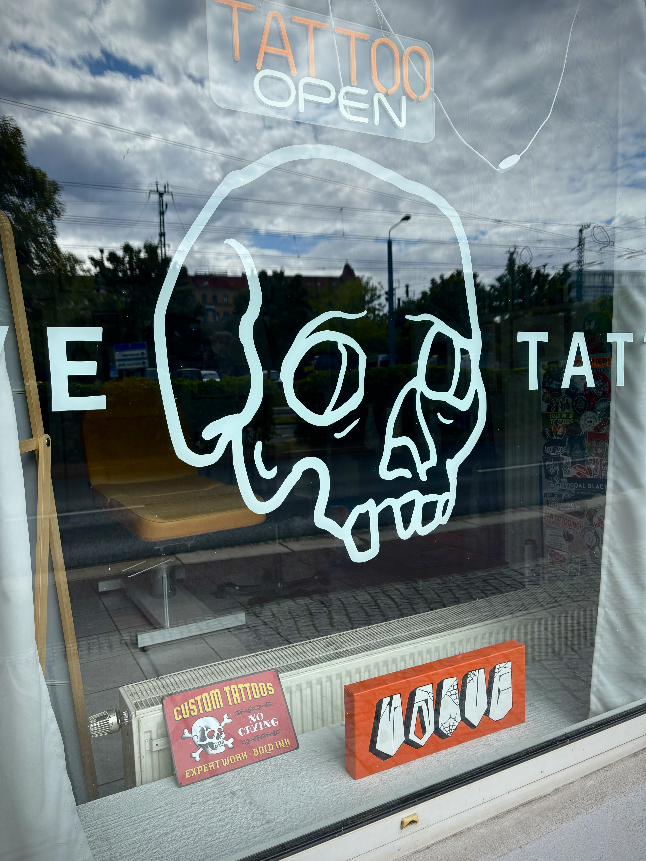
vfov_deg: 67.3
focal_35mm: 26
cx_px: 323
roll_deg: +0.9
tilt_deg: -4.3
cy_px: 430
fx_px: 647
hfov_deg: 53.1
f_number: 1.6
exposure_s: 1/1522
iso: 50
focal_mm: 5.96
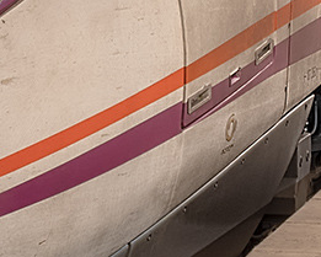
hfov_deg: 9.3
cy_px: -73
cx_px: 49
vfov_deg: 7.4
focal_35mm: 207
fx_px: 1967
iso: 100
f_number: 18
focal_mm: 36
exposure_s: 10
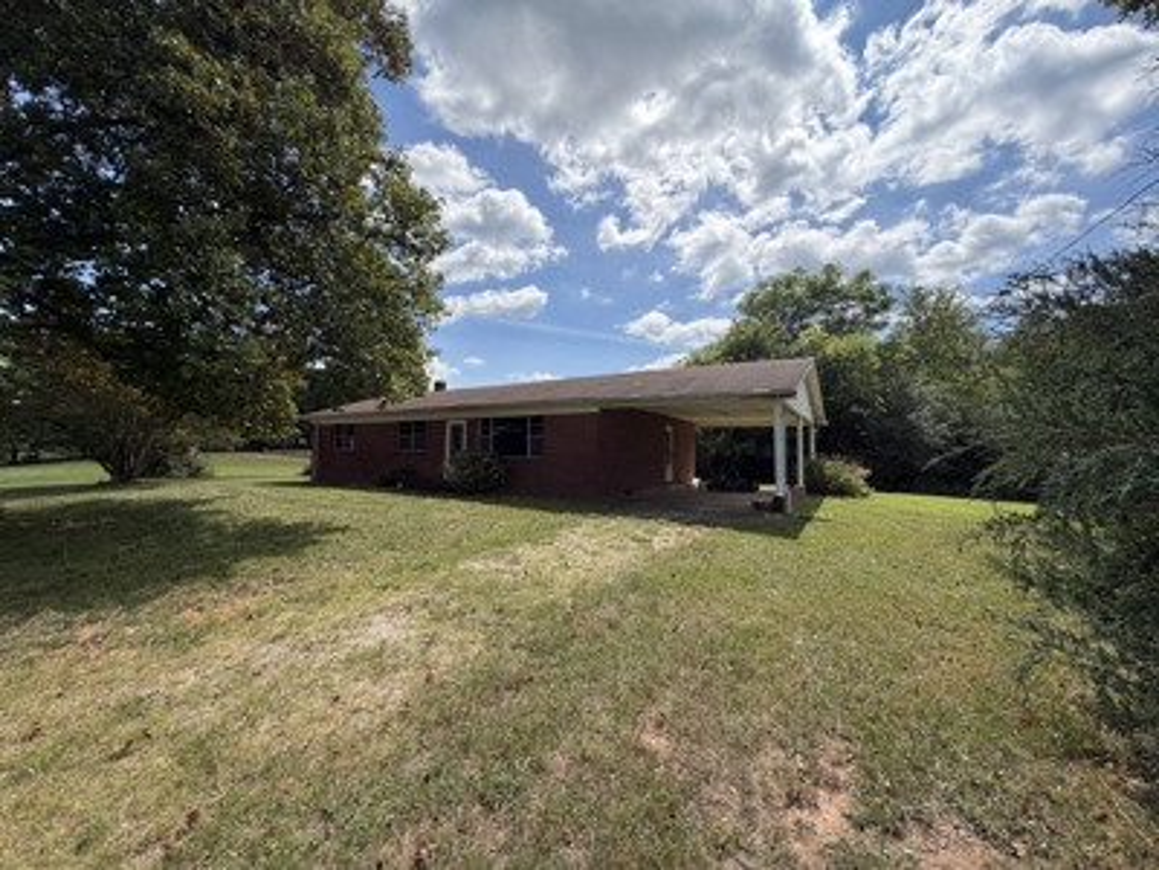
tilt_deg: +3.4
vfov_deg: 85.7
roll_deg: -0.8
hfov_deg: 102.1
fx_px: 469
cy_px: 435
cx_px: 580
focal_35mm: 14
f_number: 2.2
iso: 25
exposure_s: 1/1105
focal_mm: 2.22
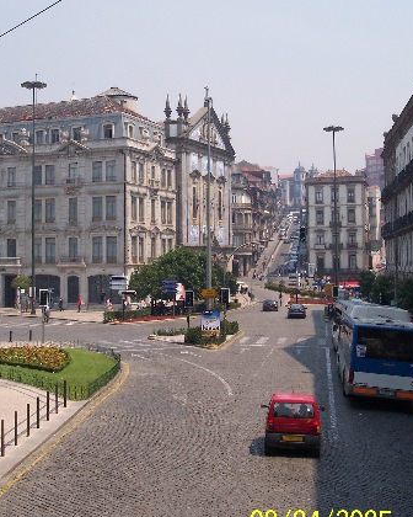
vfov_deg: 35.2
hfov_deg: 28.6
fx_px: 810
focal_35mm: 53
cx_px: 174
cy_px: 201
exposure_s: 1/700
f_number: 4.8
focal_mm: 8
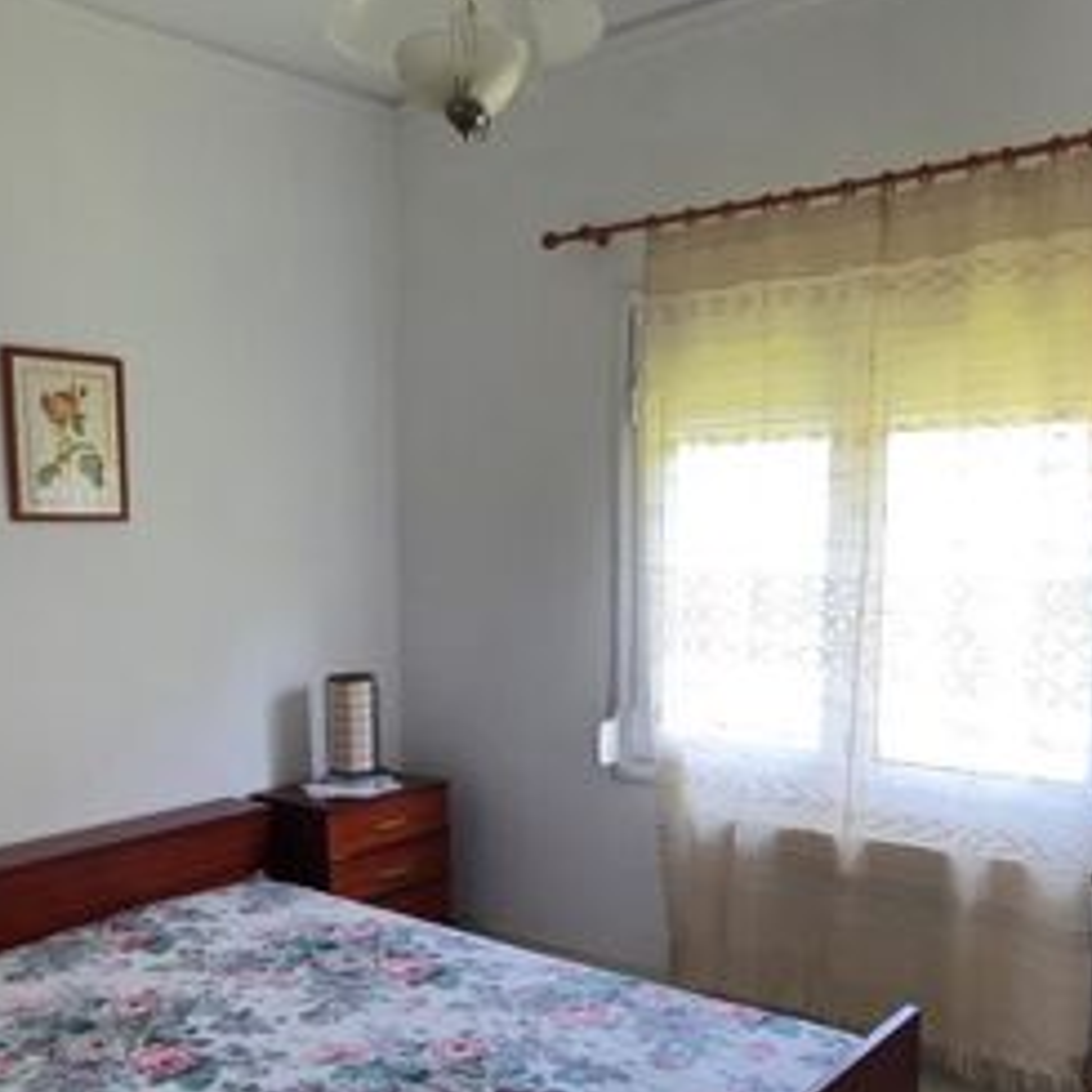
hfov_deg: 49.7
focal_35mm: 33
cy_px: 718
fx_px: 1178
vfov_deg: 49.0
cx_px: 515
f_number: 2.2
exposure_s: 1/50
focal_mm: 1.8
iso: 64
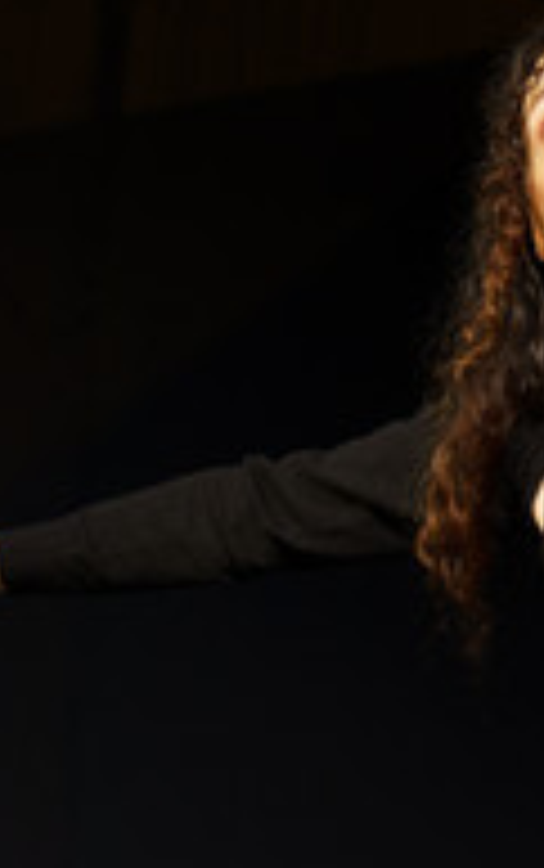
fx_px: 4213
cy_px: 794
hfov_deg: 7.3
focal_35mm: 178
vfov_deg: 11.7
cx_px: 697
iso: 400
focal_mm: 52.7
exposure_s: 1/60
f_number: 2.8
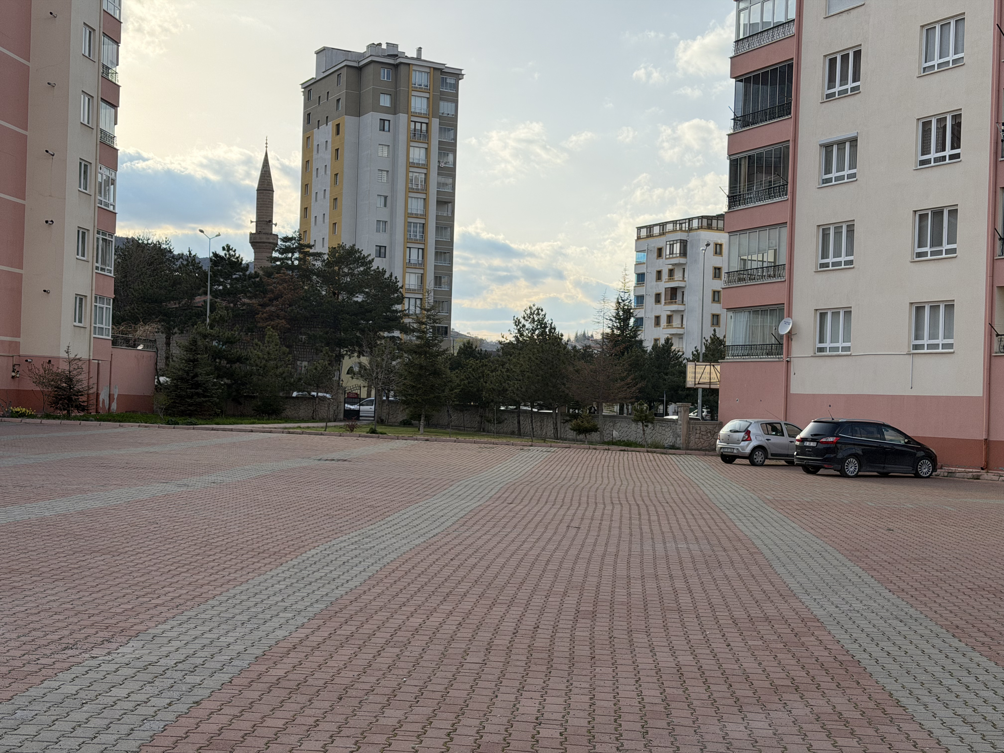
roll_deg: -2.3
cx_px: 502
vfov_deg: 30.3
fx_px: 1392
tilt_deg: +1.0
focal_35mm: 48
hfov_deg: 39.7
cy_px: 376
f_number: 1.78
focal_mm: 6.76
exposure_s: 1/4329
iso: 100
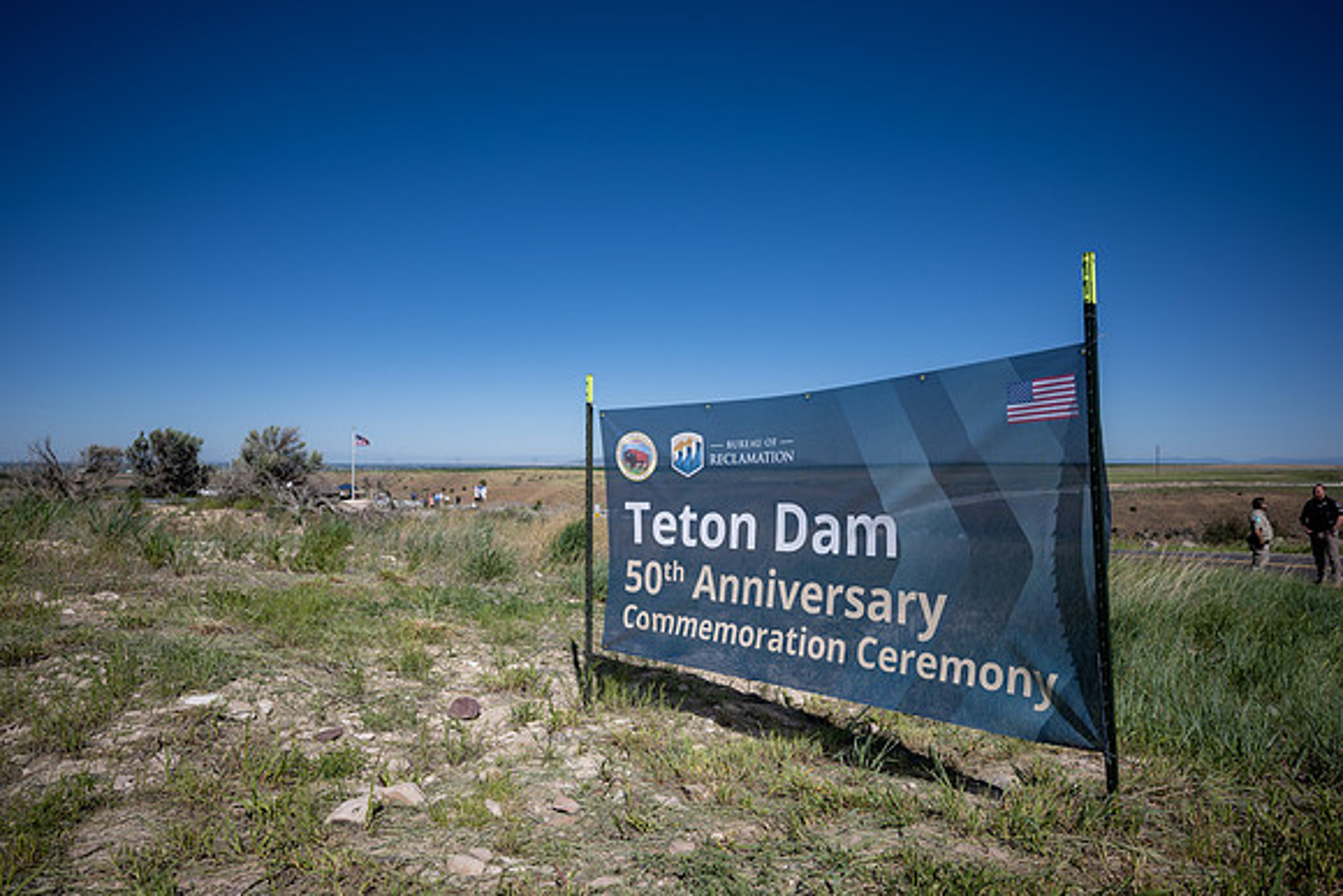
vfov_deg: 58.4
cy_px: 448
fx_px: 802
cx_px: 672
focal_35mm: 22
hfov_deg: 79.9
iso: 100
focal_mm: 21.5
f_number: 4
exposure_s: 1/1600
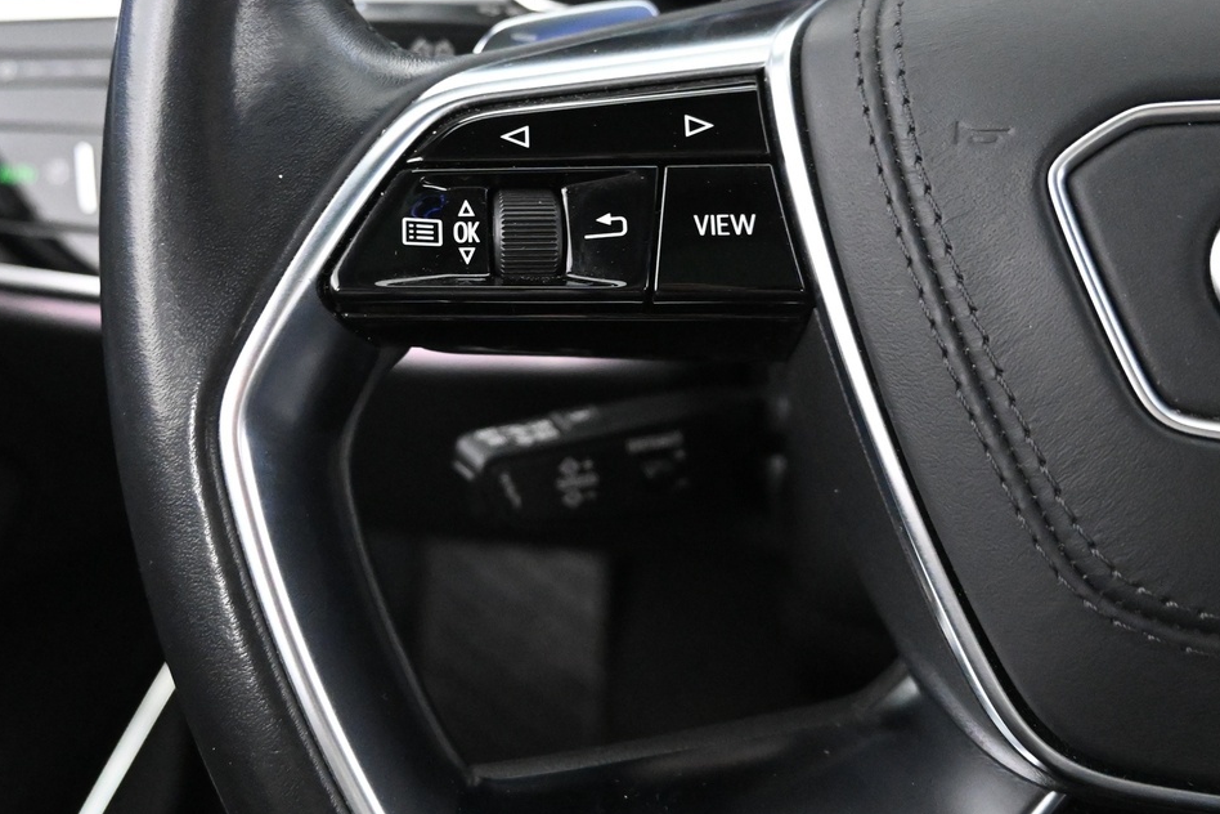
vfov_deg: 32.3
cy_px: 246
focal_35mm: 41
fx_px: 1389
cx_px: 480
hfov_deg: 47.1
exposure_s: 1/25
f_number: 3.5
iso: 6400
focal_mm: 16
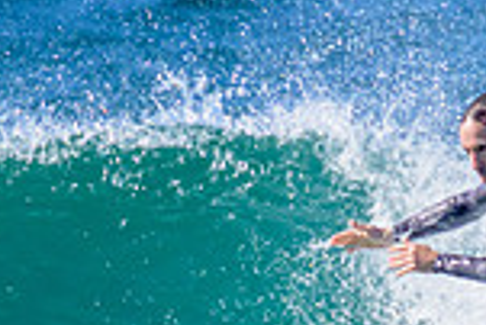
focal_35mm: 4177
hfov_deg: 0.5
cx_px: 326
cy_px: 239
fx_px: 56443
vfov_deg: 0.3
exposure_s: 1/2000
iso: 1600
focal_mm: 800
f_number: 11
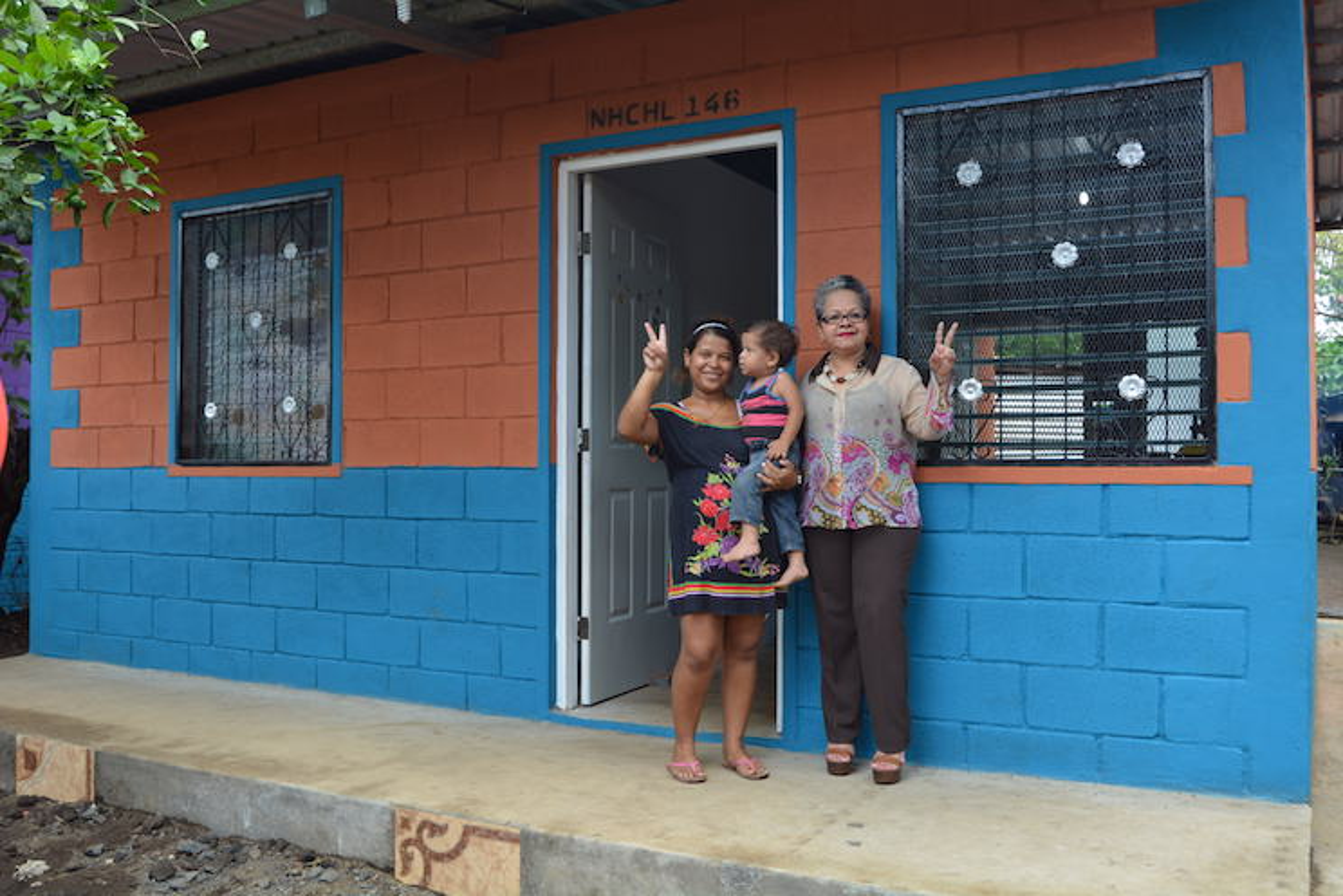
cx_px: 672
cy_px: 448
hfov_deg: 57.2
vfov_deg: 40.0
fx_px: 1231
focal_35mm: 33
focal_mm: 22
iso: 220
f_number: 5.6
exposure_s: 1/125
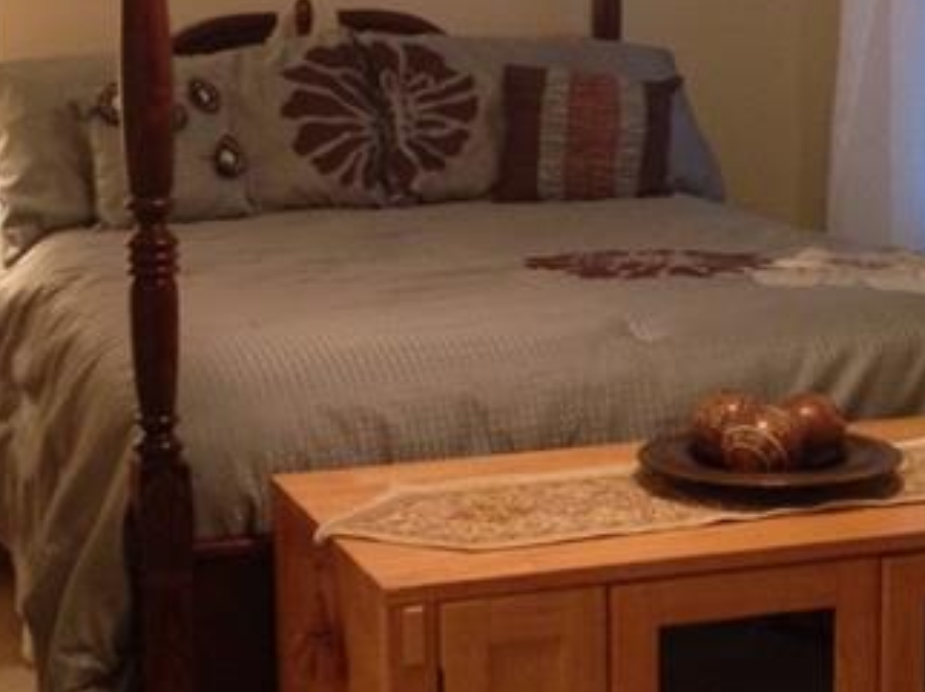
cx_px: 399
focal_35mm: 82
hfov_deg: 23.8
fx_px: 2190
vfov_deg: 18.0
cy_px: 324
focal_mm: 4.12
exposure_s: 1/20
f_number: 2.4
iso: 250
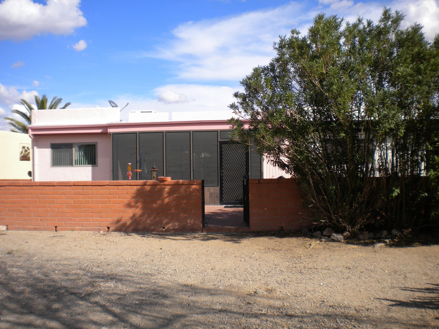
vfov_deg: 40.7
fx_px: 444
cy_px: 164
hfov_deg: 52.6
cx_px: 220
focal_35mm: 35
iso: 80
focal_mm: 6.3
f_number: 4.6
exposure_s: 1/850
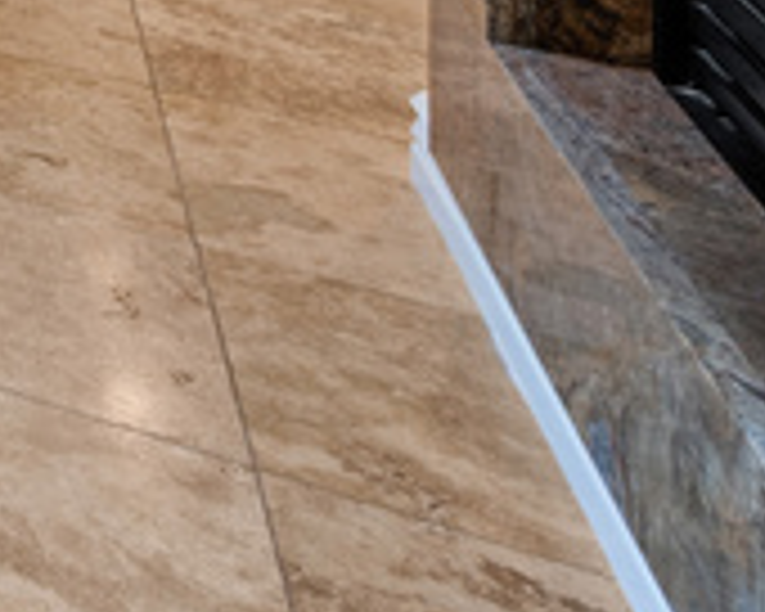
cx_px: -1449
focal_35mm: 79
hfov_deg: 12.1
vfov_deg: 14.2
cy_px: -794
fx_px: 1789
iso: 500
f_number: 7.1
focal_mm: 14
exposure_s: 1/4
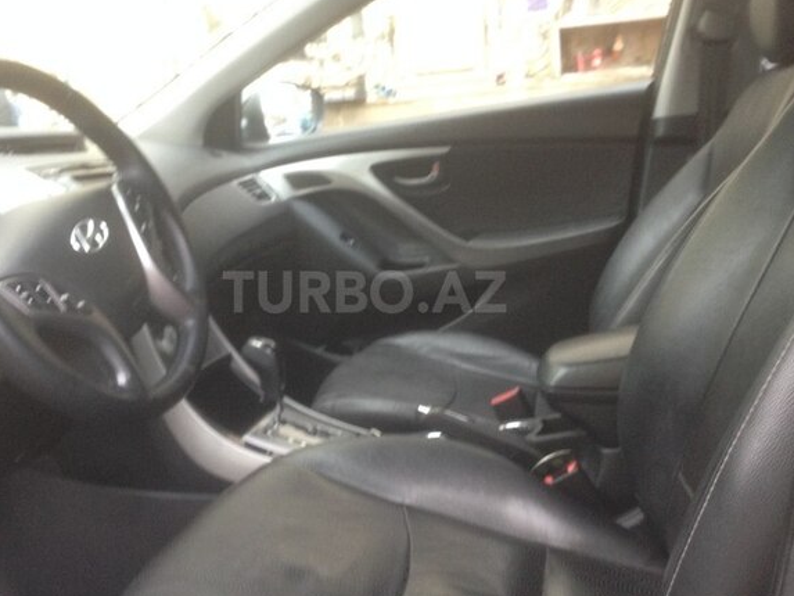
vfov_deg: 37.7
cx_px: 364
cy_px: 292
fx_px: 872
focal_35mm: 38
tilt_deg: -9.7
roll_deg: +4.4
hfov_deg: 48.9
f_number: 2.4
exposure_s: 1/20
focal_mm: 4.12
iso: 160
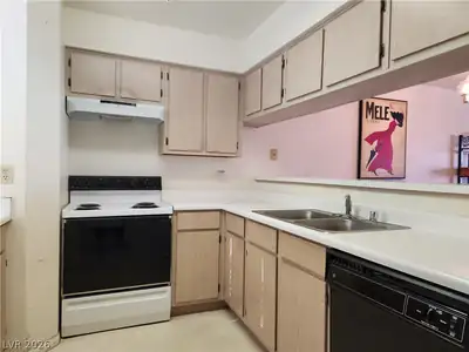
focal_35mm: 23
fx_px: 312
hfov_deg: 73.9
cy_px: 176
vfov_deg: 58.9
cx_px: 234
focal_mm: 5.4
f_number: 1.8
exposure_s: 1/120
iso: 160
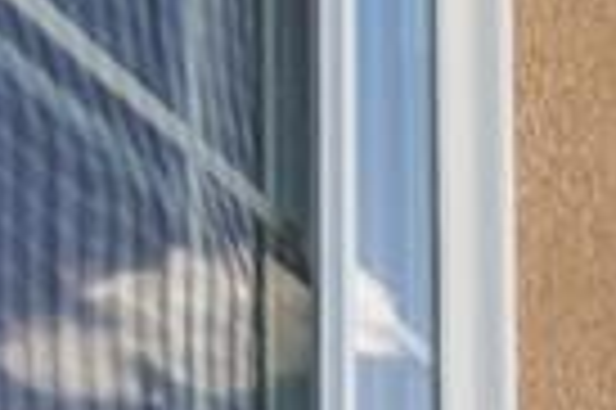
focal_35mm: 120
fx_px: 2051
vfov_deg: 10.0
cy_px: 987
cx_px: 1133
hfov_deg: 14.8
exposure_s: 1/125
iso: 100
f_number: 6.7
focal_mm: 16
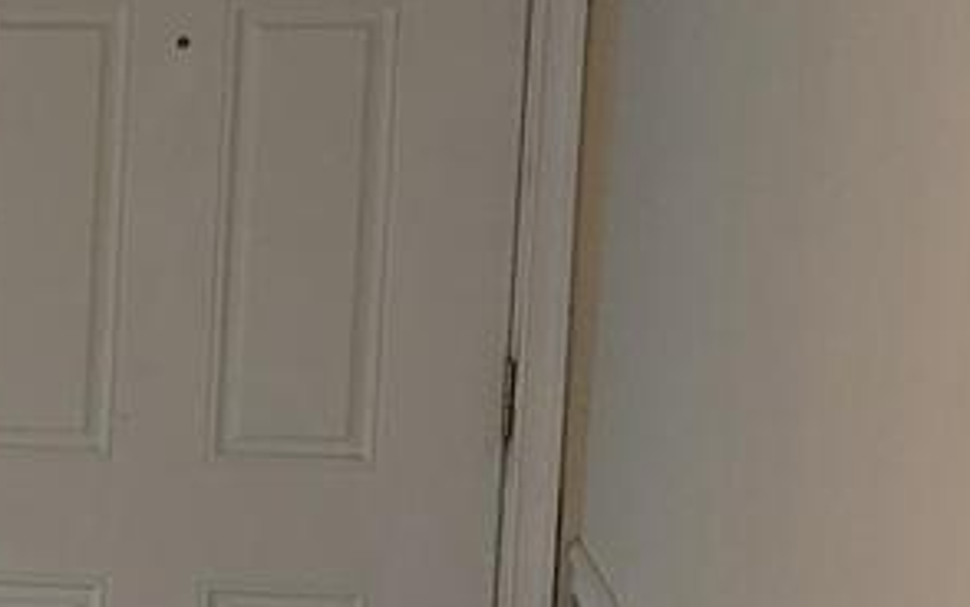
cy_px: 607
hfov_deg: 13.2
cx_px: -891
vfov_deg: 9.3
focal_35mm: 140
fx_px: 3702
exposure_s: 1/40
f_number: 1.73
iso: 64
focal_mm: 4.38
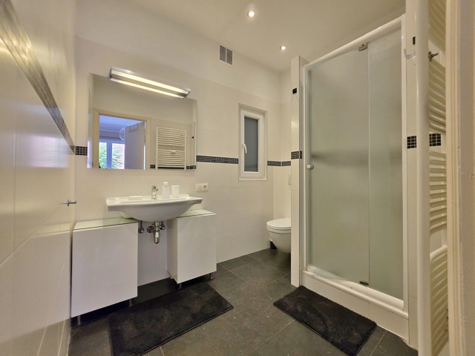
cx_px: 238
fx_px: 178
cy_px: 178
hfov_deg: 106.2
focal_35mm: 13
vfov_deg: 89.9
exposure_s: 1/100
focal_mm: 2.2
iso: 250
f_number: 1.9
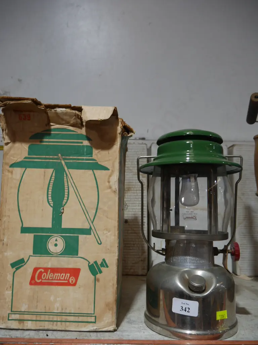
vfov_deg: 63.4
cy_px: 172
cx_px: 129
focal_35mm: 28
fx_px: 278
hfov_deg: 49.7
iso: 200
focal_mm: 14
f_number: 3.5
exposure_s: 1/60
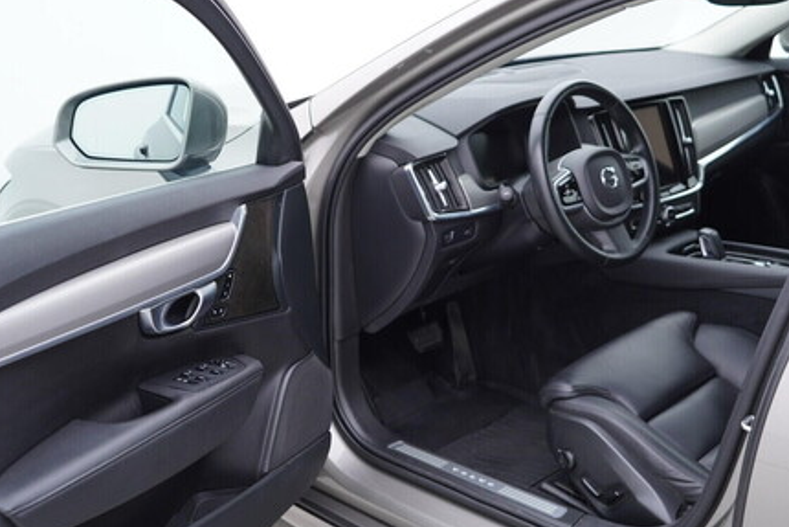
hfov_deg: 42.6
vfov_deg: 29.3
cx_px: 455
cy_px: 267
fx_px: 1008
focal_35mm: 46
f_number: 2.8
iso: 125
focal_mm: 24
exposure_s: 1/40
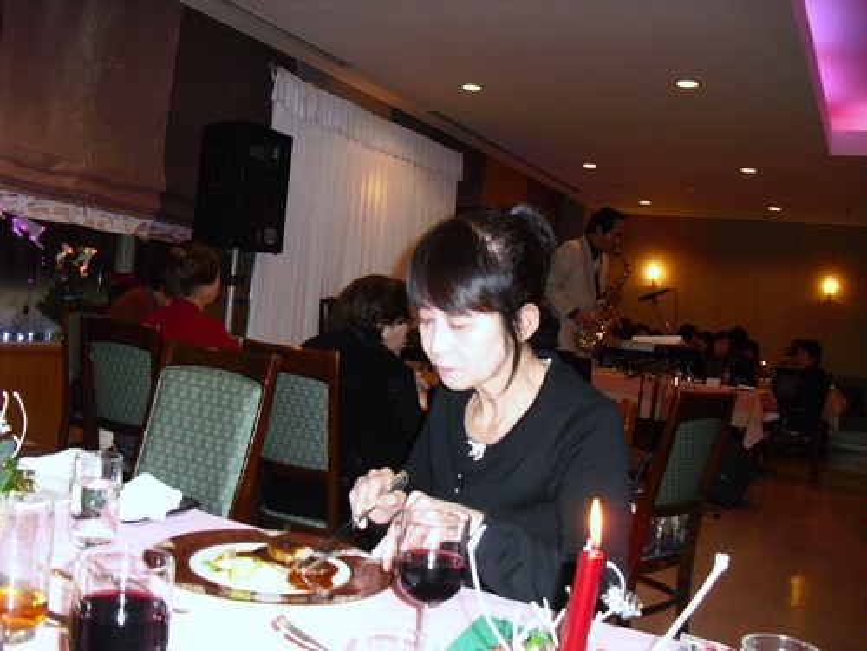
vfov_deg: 39.7
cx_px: 434
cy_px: 326
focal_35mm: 36
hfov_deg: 51.4
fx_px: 902
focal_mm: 6.3
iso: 400
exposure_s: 1/60
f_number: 3.1
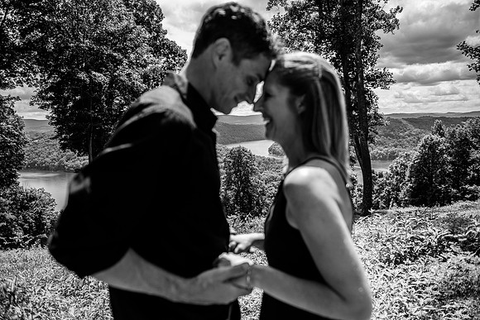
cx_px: 240
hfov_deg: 73.7
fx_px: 320
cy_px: 160
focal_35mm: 24
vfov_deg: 53.2
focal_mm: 24
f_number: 2.8
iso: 320
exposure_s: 1/4000
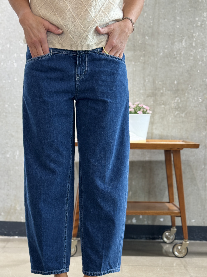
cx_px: 79
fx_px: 518
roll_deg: -1.5
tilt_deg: -7.0
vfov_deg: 29.6
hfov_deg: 22.5
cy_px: 182
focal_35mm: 65
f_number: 1.78
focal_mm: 6.76
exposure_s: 1/50
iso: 64
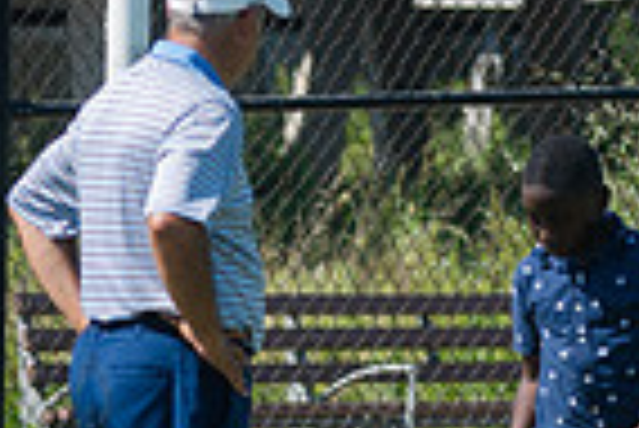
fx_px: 9914
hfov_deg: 3.7
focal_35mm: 558
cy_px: 502
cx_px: 987
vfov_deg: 2.5
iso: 100
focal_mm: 112
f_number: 4
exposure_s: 1/800
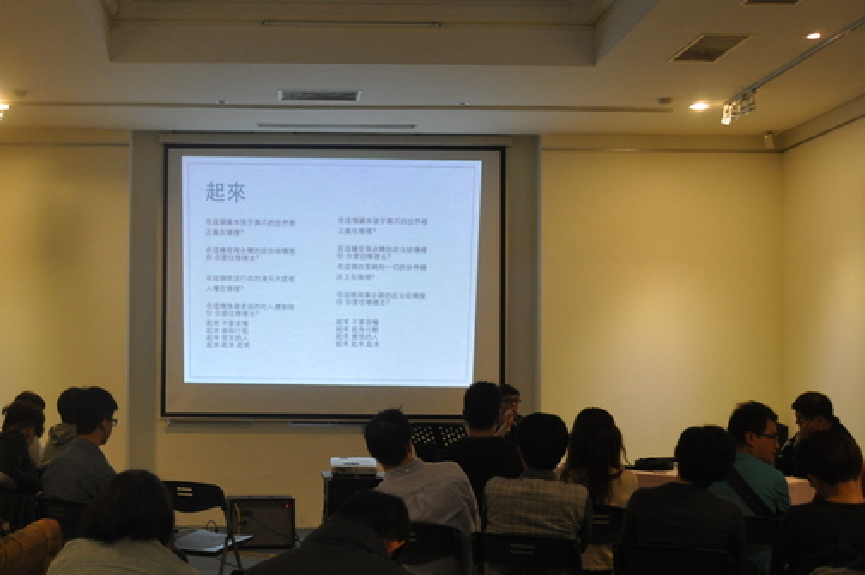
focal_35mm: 50
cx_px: 269
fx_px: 1200
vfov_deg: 26.9
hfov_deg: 39.0
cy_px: 334
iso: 800
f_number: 3.8
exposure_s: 1/45
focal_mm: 24
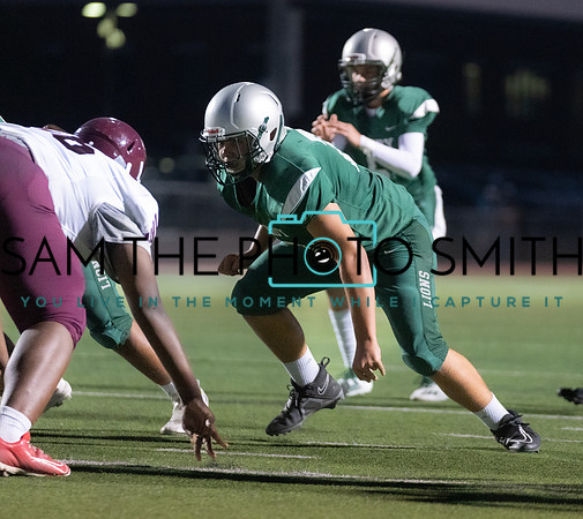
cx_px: 316
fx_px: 4802
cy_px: 231
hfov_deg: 6.9
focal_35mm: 266
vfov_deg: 6.2
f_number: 2.8
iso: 6400
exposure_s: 1/1000
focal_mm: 170
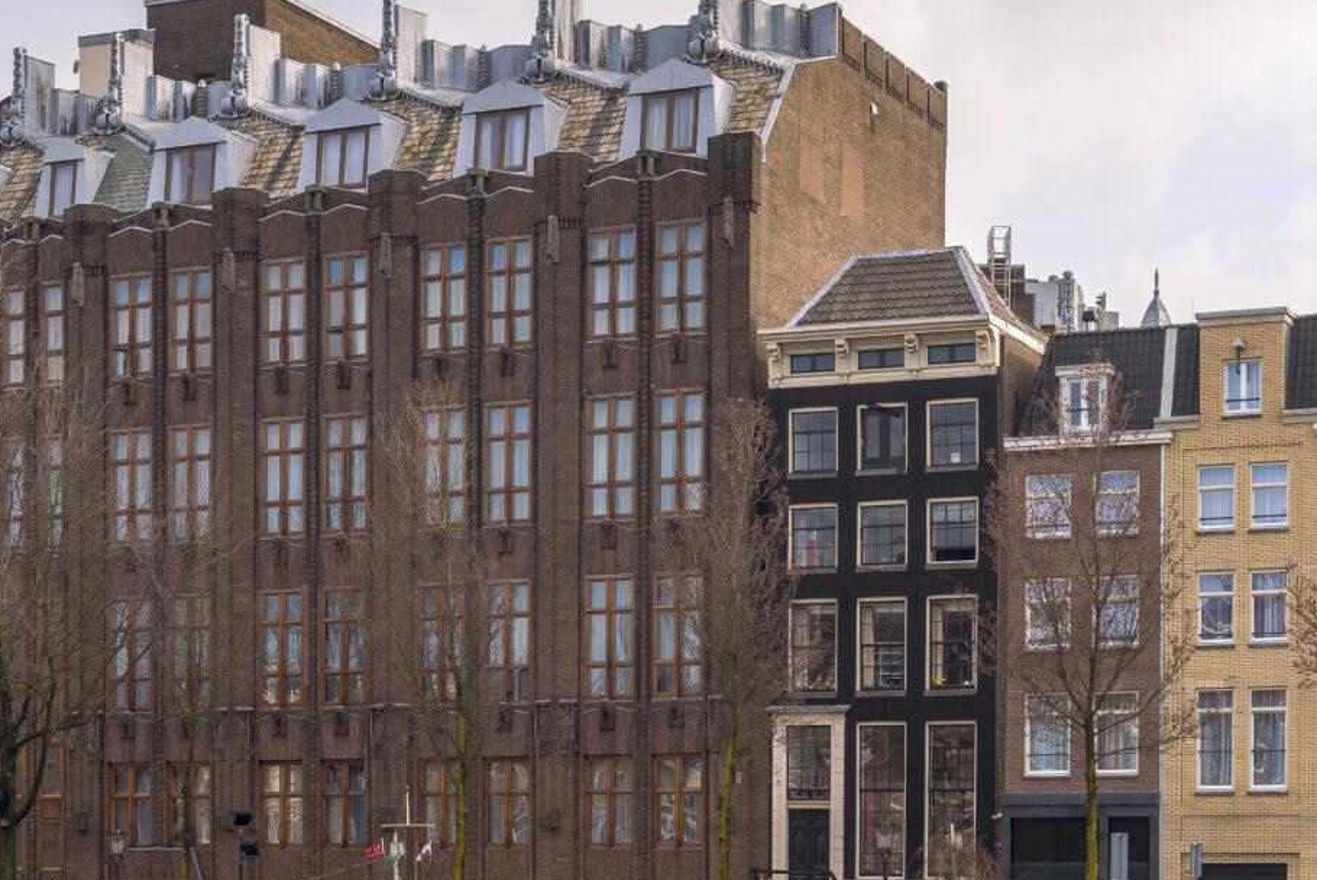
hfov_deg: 27.9
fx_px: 2636
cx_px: 465
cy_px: 464
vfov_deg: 19.0
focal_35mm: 72
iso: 64
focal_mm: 32
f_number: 5.6
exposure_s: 1/320
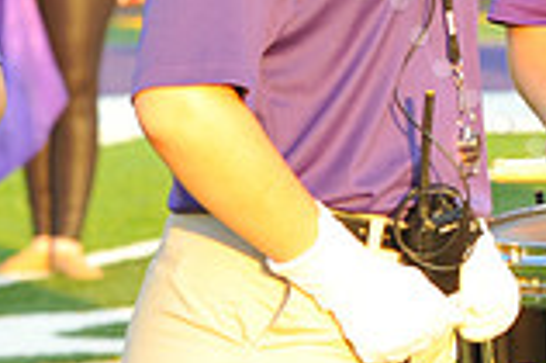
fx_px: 8075
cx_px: 691
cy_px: -138
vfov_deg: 2.6
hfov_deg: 3.9
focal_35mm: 533
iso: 250
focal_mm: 145
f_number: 7.1
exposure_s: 1/80
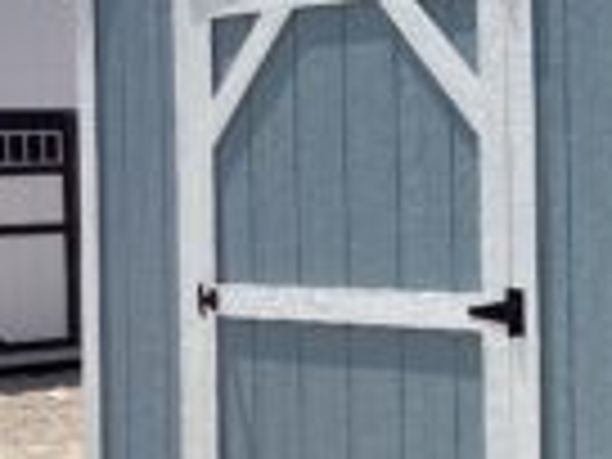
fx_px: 1750
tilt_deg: -1.8
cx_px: 646
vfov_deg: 14.9
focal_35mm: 99
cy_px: 184
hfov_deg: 19.1
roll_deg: -0.9
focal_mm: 3.3
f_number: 2.4
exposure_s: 1/1894
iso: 25
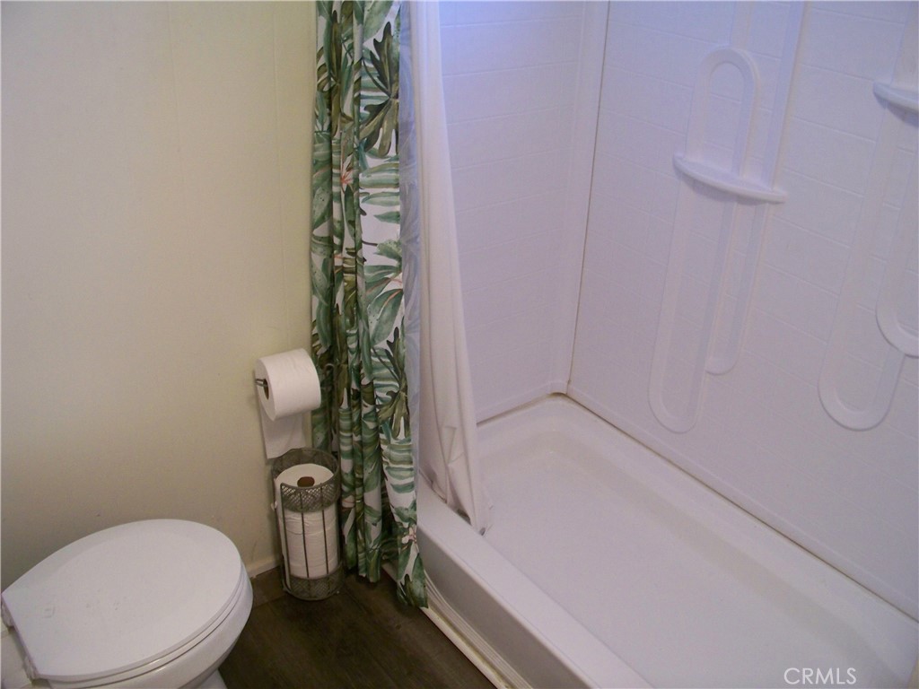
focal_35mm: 33
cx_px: 460
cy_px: 344
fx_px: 876
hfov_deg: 55.4
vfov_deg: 42.9
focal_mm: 5.85
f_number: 2.8
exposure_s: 1/30
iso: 200
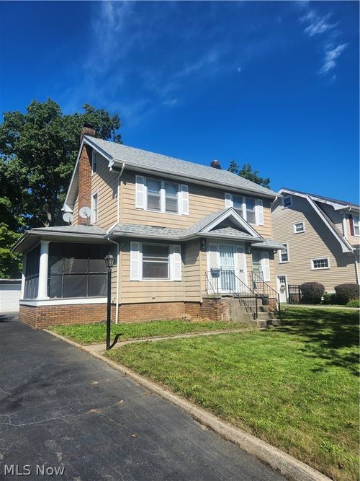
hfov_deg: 58.9
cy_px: 240
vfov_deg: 73.9
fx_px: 319
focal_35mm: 23
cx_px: 180
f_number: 1.8
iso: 20
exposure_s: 1/1794
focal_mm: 5.4
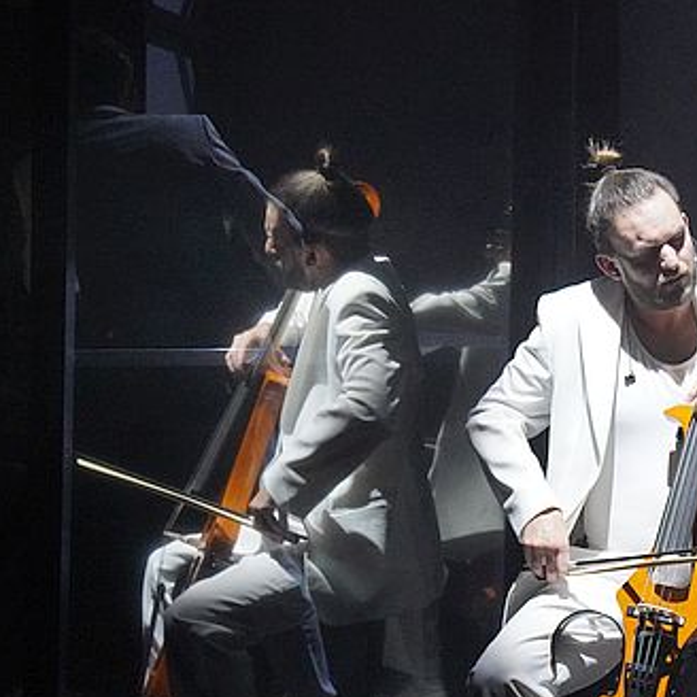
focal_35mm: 112
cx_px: 657
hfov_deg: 15.4
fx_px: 2547
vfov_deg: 15.6
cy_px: 432
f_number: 4
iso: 6400
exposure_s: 1/30
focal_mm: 45
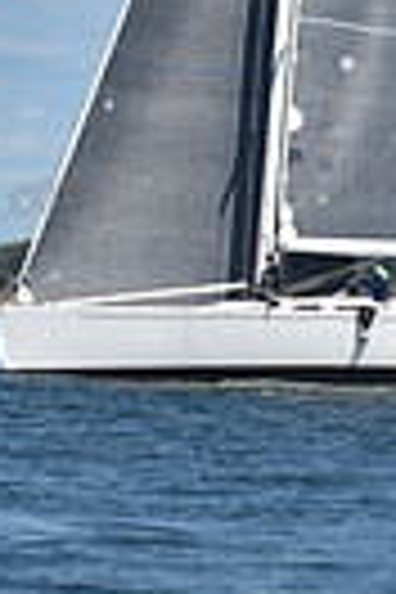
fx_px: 14469
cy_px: -50
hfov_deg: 1.6
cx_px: 340
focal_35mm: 877
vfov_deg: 2.4
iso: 250
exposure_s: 1/6400
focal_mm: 200
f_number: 4
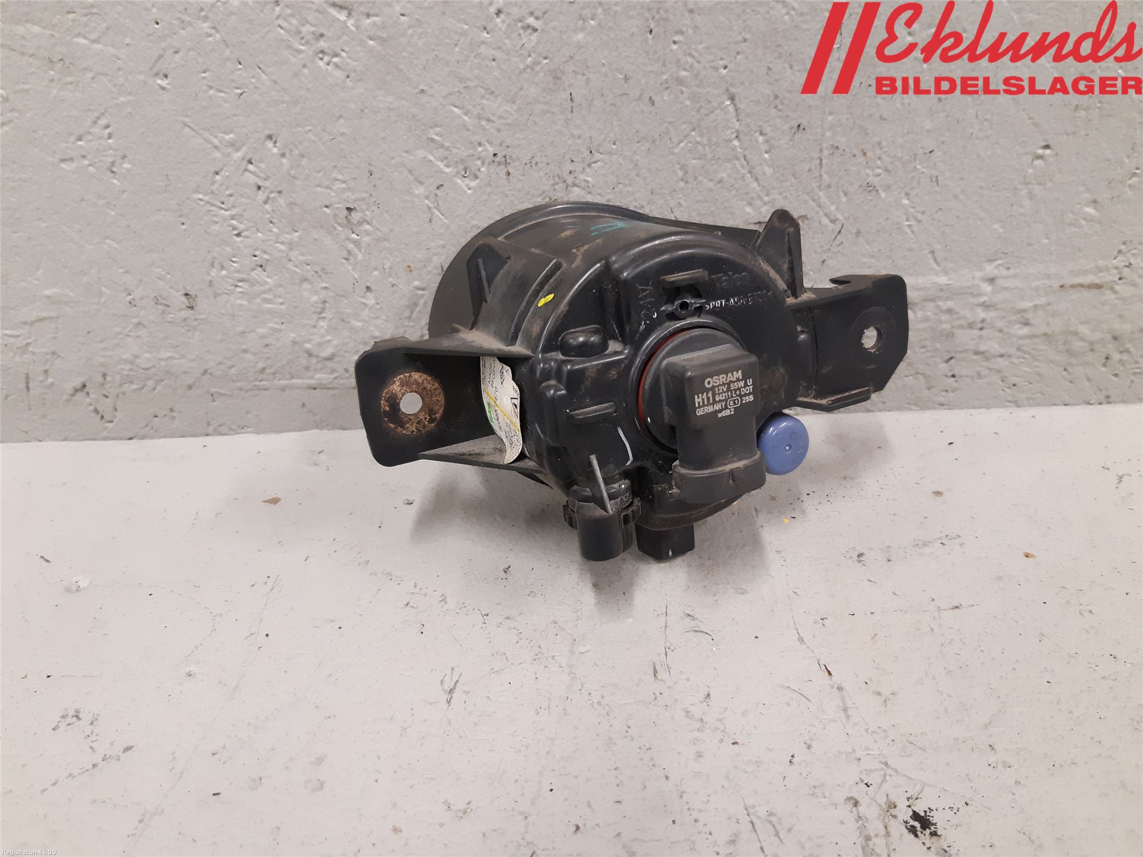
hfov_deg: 67.3
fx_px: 859
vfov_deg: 53.1
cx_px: 572
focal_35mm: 26
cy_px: 428
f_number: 1.7
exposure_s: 1/50
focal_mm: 3.93
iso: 250
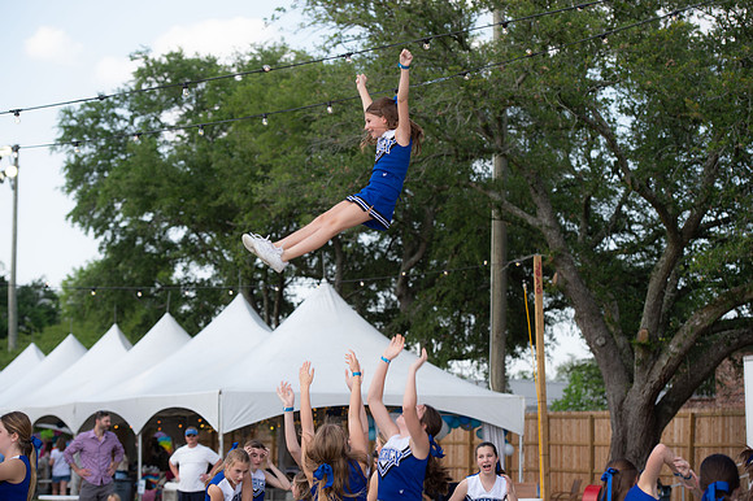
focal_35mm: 98
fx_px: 2049
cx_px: 376
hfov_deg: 20.8
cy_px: 250
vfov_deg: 13.9
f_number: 4.5
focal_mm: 98
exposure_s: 1/250
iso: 100
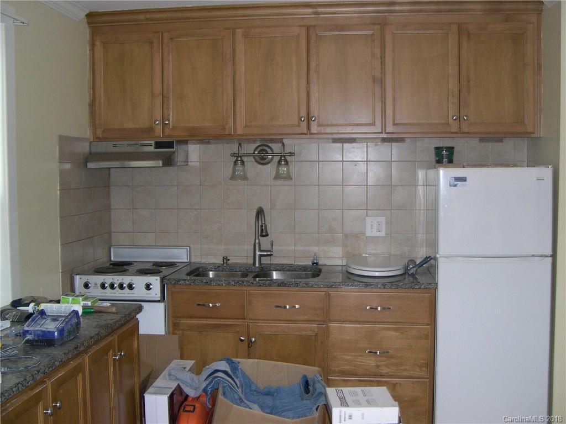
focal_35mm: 38
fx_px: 621
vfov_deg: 37.7
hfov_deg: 49.0
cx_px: 283
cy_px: 212
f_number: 2.8
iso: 100
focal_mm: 8
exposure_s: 1/60
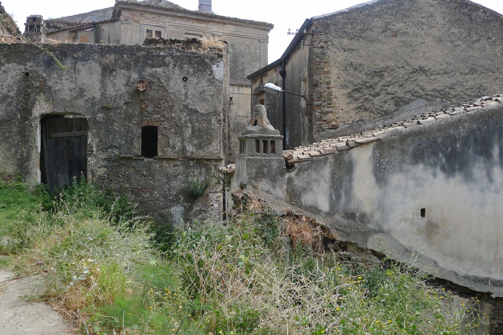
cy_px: 153
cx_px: 239
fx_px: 461
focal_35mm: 33
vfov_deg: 39.9
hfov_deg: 57.2
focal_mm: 6.4
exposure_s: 1/320
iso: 80
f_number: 2.8
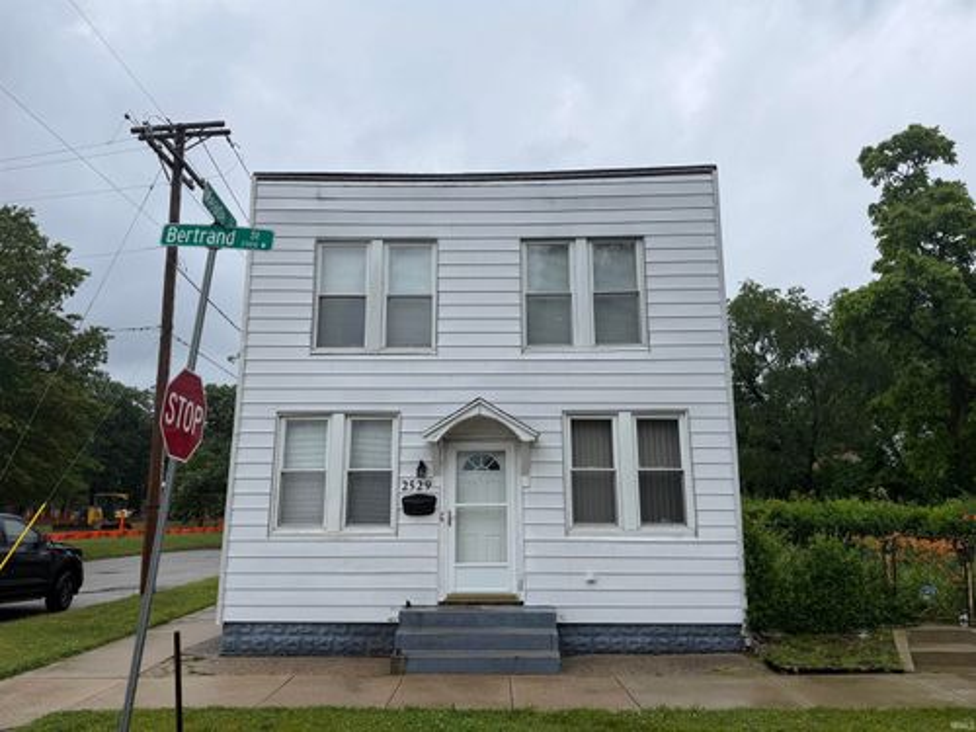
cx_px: 488
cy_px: 366
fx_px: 677
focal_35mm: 24
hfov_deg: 71.6
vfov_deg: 56.8
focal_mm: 6.76
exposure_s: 1/3584
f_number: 1.78
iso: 80
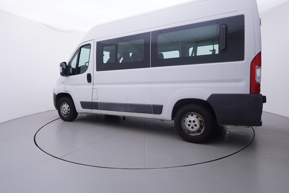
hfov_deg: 77.3
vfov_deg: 56.2
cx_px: 144
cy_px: 96
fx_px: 181
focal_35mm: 22
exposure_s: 1/80
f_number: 5
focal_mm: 15
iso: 200
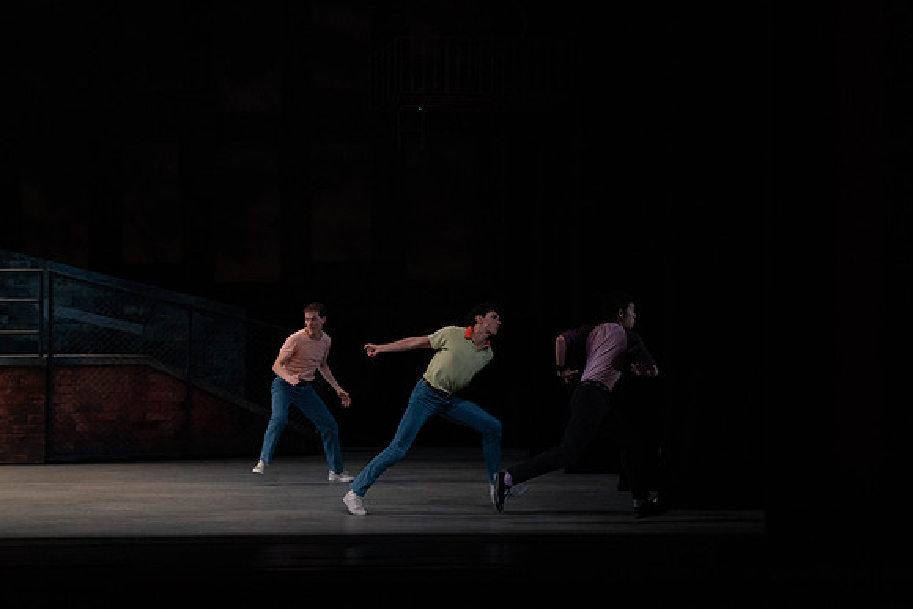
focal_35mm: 123
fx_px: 3120
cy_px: 304
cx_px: 456
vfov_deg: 11.2
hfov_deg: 16.6
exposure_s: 1/400
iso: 3200
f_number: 4.5
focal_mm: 123
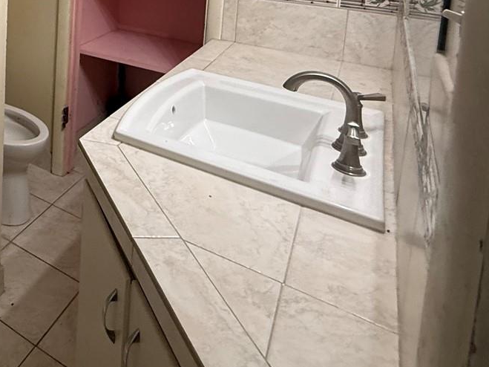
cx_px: -45
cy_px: -44
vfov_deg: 35.3
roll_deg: -1.3
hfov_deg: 42.7
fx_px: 480
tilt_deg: -5.9
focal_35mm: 34
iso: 250
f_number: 2.2
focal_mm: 2.22
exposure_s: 1/60
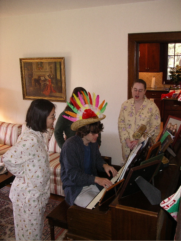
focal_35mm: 37
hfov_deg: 38.7
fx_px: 258
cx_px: 90
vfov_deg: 50.1
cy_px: 120
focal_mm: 7.8
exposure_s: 1/40
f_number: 2.8
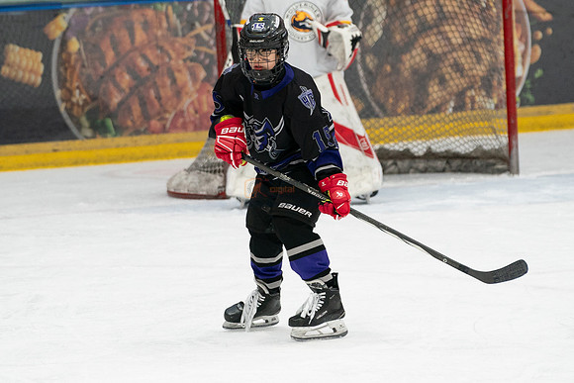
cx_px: 254
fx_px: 4999
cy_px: 164
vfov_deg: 4.4
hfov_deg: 6.6
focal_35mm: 313
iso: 2000
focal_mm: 150
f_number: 3.2
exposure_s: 1/1000
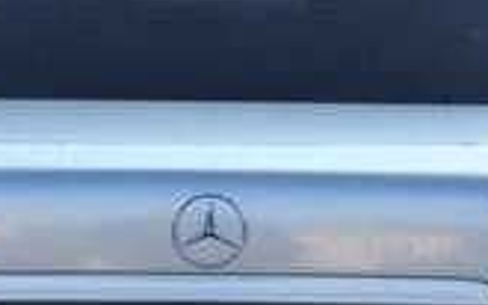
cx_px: 225
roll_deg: +0.2
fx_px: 1635
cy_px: 425
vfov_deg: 10.4
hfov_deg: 17.0
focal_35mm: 123
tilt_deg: -15.0
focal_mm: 4.15
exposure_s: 1/483
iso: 32
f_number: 2.2
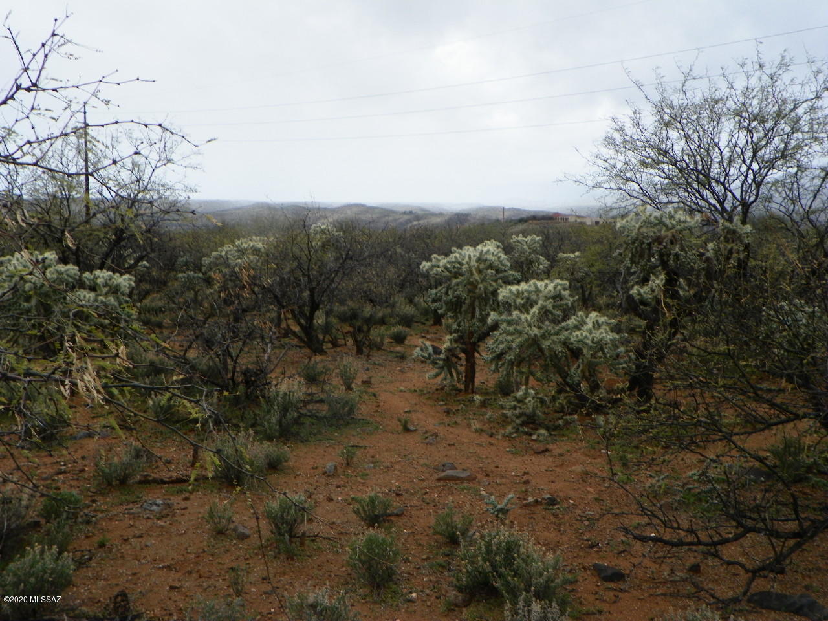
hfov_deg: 47.9
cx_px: 414
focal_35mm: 39
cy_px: 310
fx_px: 933
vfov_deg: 36.8
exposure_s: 1/60
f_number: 3.2
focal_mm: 6.9
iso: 64
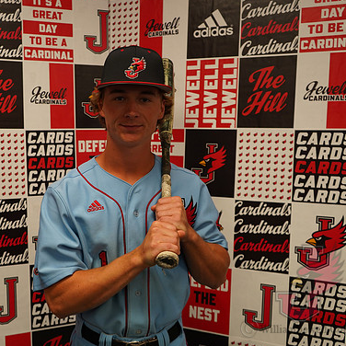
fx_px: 430
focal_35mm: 38
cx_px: 115
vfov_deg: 43.9
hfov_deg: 43.2
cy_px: 173
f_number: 4
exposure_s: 1/160
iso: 800
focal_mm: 29
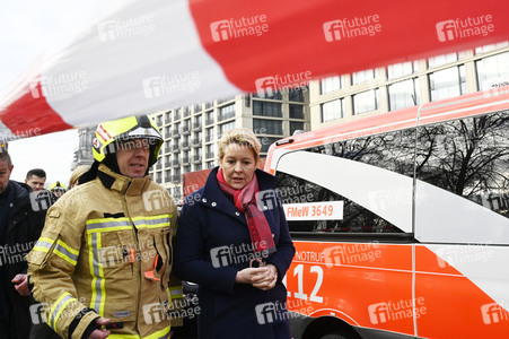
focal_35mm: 30
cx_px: 254
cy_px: 170
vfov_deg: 43.5
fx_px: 424
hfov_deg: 62.0
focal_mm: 30
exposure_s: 1/500
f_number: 13
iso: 2000
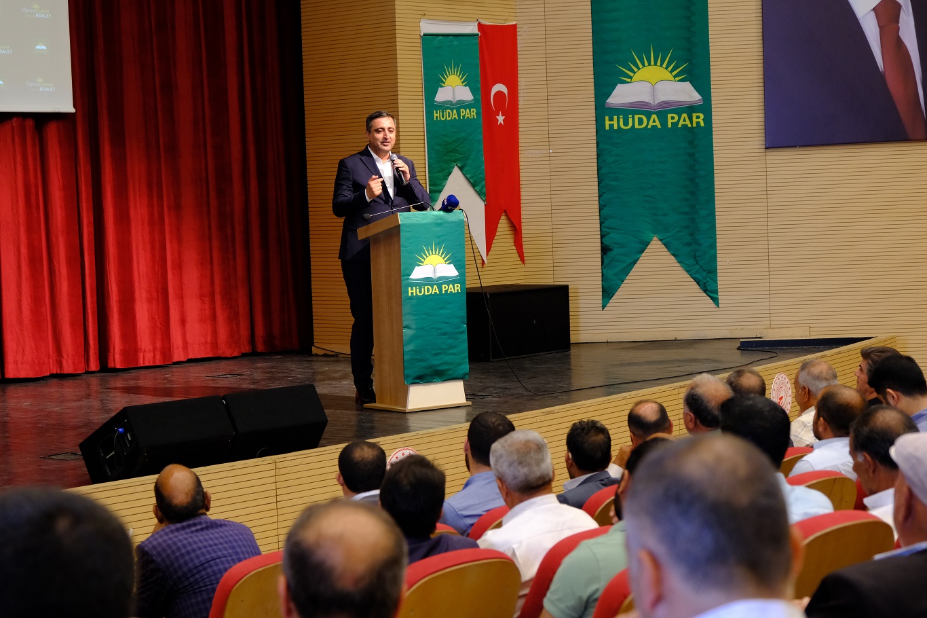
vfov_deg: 19.4
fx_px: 1802
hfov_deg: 28.8
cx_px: 464
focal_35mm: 70
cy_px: 309
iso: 1600
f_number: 4
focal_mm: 46.6
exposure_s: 1/50
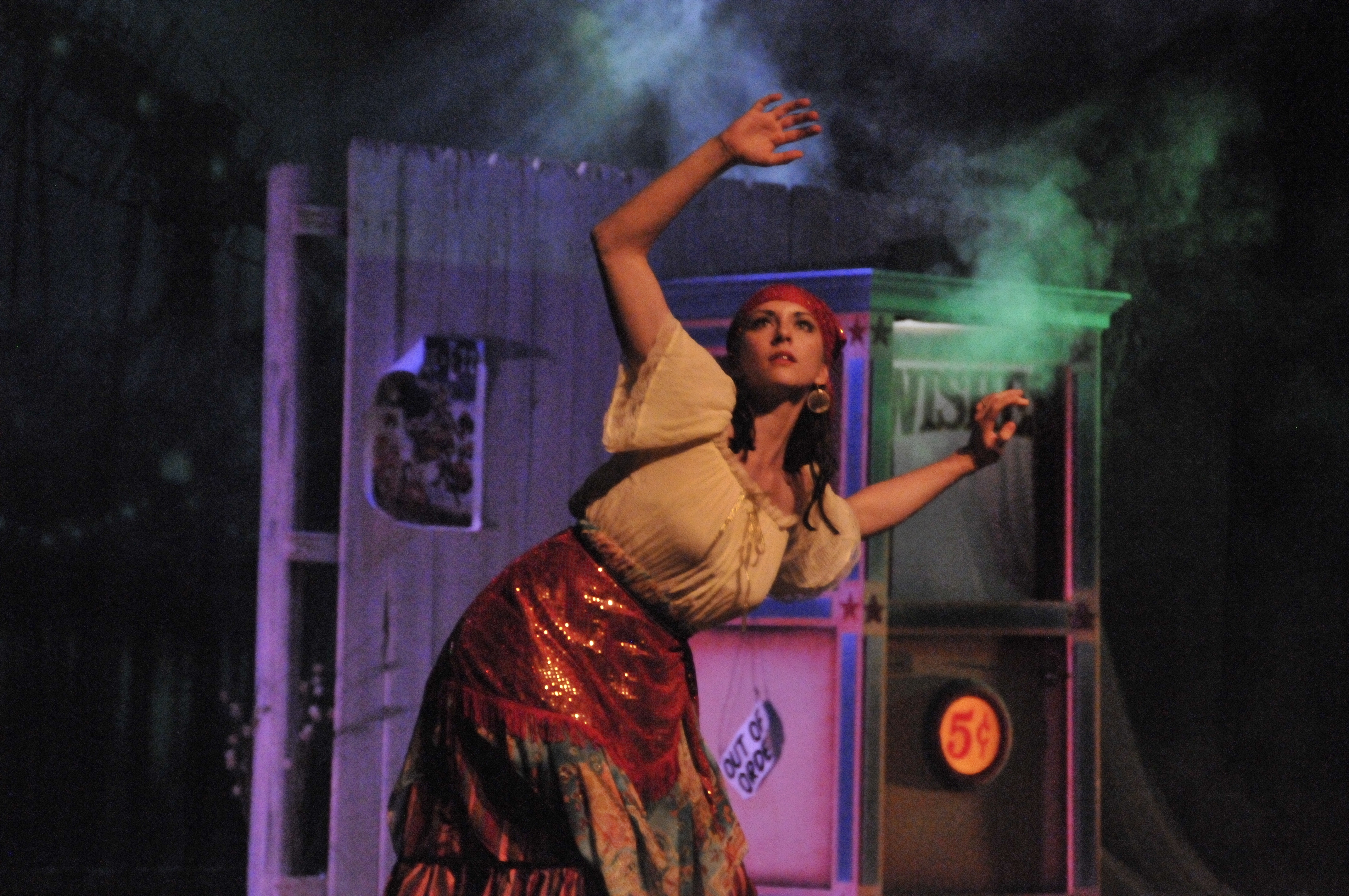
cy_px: 448
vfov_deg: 8.2
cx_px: 674
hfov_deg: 12.2
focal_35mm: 168
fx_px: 6288
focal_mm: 112
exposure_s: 1/200
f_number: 5.3
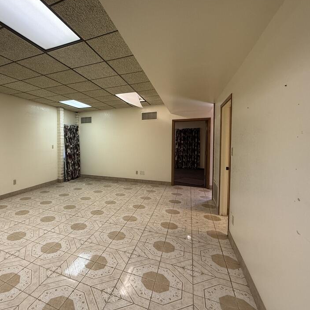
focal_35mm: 18
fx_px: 182
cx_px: 99
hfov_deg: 77.6
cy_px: 149
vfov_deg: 80.7
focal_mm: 2.22
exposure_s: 1/120
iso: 200
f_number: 2.2
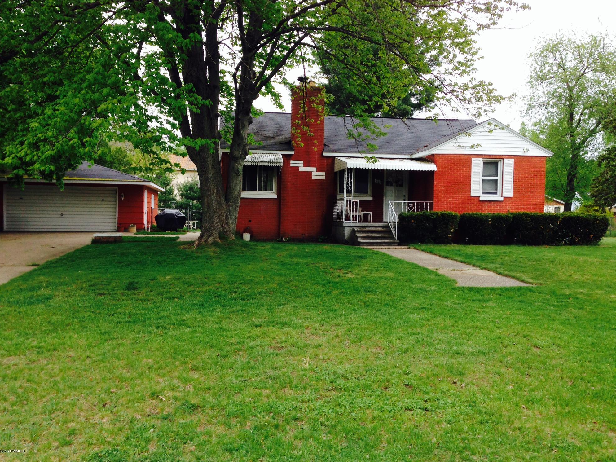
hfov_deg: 54.0
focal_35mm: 34
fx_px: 605
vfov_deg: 41.8
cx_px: 313
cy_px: 229
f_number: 2.4
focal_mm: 4.12
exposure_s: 1/242
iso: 50
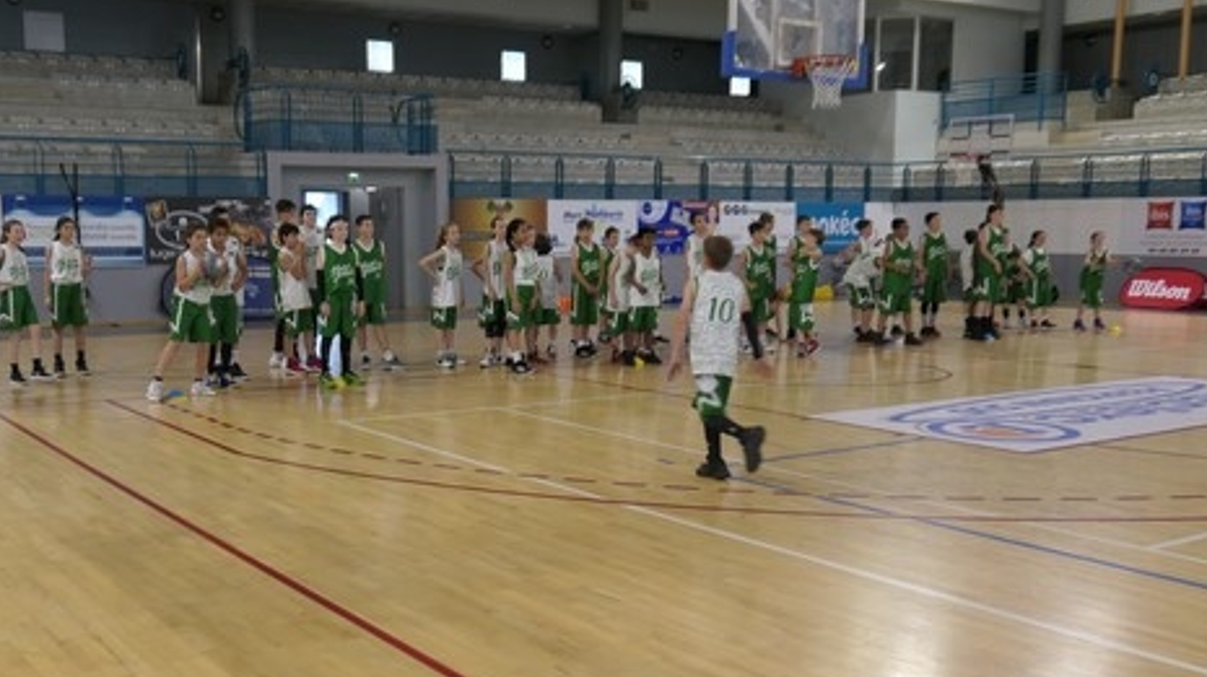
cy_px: 423
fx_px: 1248
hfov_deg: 51.4
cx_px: 496
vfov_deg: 30.3
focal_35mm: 39
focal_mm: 8.8
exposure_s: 1/125
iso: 125
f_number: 1.4
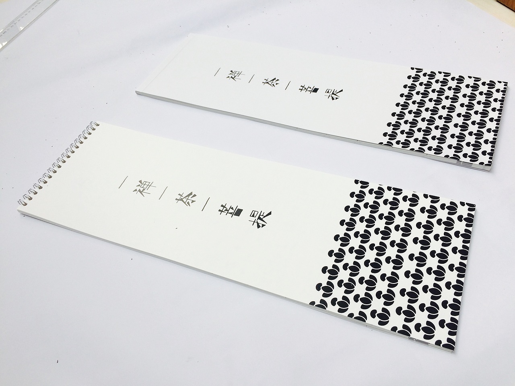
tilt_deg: -51.9
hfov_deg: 61.7
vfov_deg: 48.2
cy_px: 193
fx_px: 431
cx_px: 258
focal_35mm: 29
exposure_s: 1/126
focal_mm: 4.15
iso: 32
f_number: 2.2
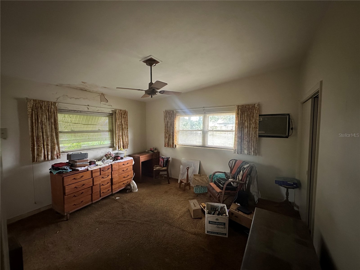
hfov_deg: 102.1
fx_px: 146
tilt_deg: -3.7
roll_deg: +0.0
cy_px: 135
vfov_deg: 85.7
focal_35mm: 14
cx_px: 180
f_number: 2.2
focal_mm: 2.22
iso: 800
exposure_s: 1/60
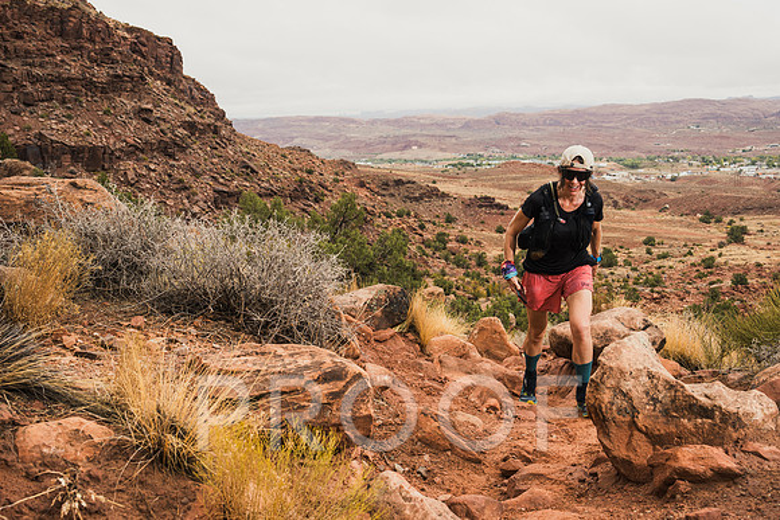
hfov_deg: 52.9
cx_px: 390
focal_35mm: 36
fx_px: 784
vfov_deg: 36.7
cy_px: 260
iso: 200
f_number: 6.3
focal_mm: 35
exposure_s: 1/320
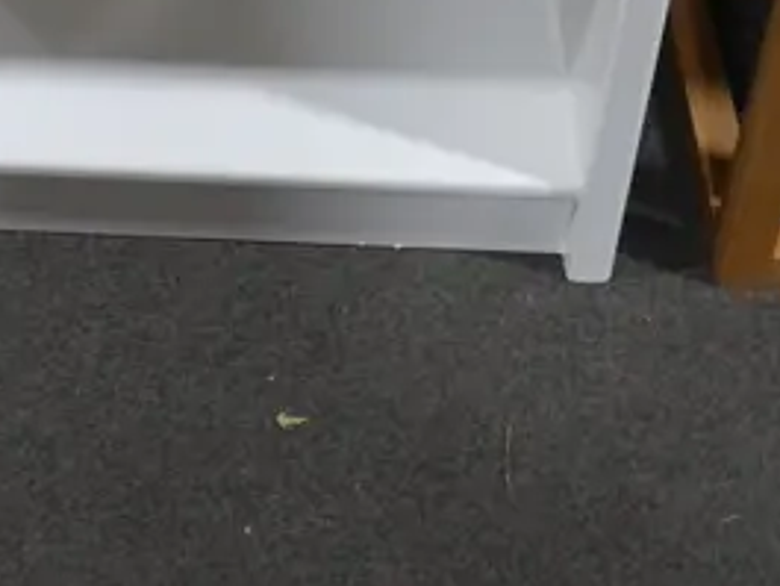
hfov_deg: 17.7
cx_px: -21
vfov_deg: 12.8
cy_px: -370
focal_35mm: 108
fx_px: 2435
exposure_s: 1/60
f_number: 4.5
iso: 250
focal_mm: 14
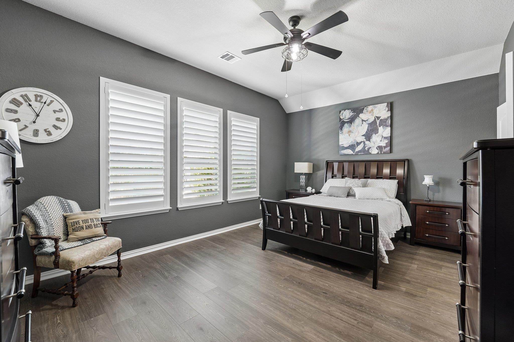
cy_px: 171
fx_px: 200
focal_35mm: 14
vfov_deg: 81.2
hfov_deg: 104.3
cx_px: 257
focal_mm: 14
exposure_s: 1/3.33
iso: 400
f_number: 8
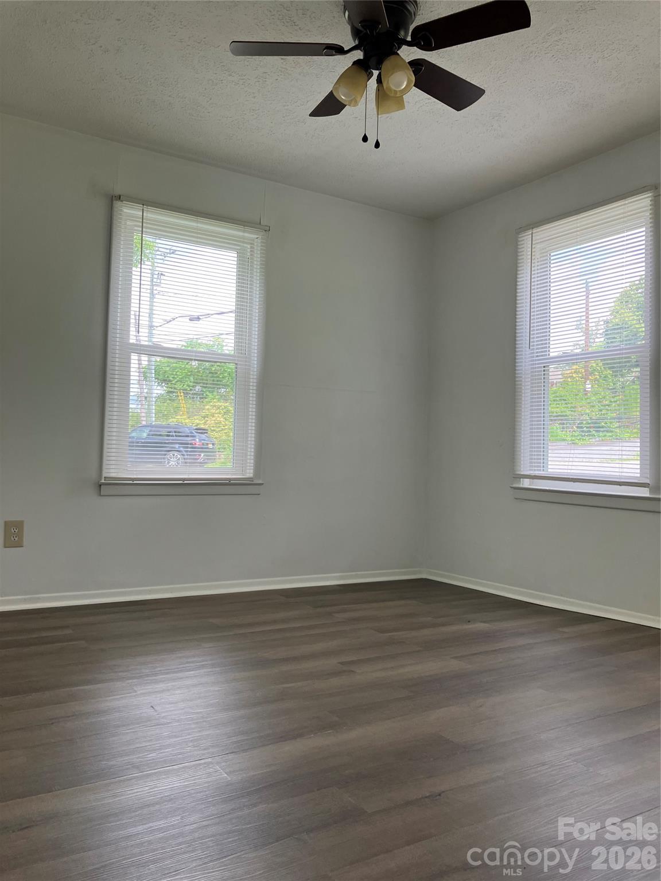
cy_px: 440
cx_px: 330
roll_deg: -2.2
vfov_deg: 63.4
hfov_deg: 49.7
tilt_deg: +3.4
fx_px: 713
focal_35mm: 28
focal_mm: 3.99
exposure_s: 1/121
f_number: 1.8
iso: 40
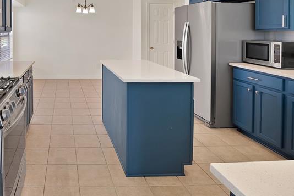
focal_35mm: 23
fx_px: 188
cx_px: 79
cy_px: 32
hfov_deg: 71.7
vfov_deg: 50.9
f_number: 9
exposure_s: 1/6
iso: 640
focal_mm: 12
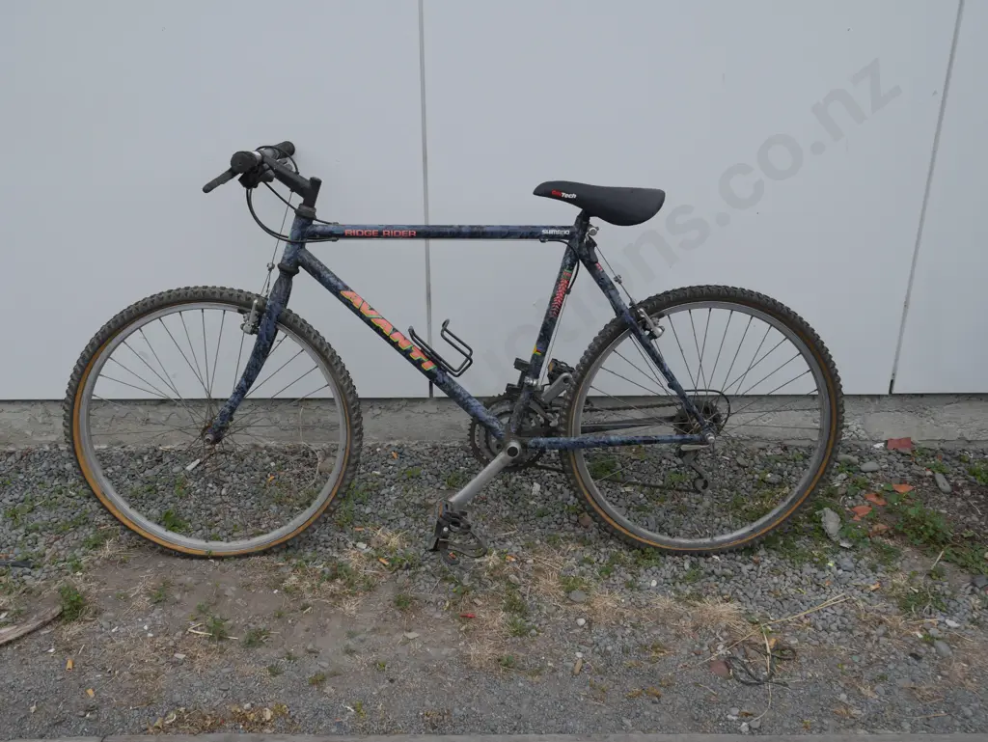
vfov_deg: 41.8
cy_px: 371
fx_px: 971
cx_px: 494
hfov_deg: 53.9
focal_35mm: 34
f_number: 5.6
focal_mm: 17
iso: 200
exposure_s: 1/320
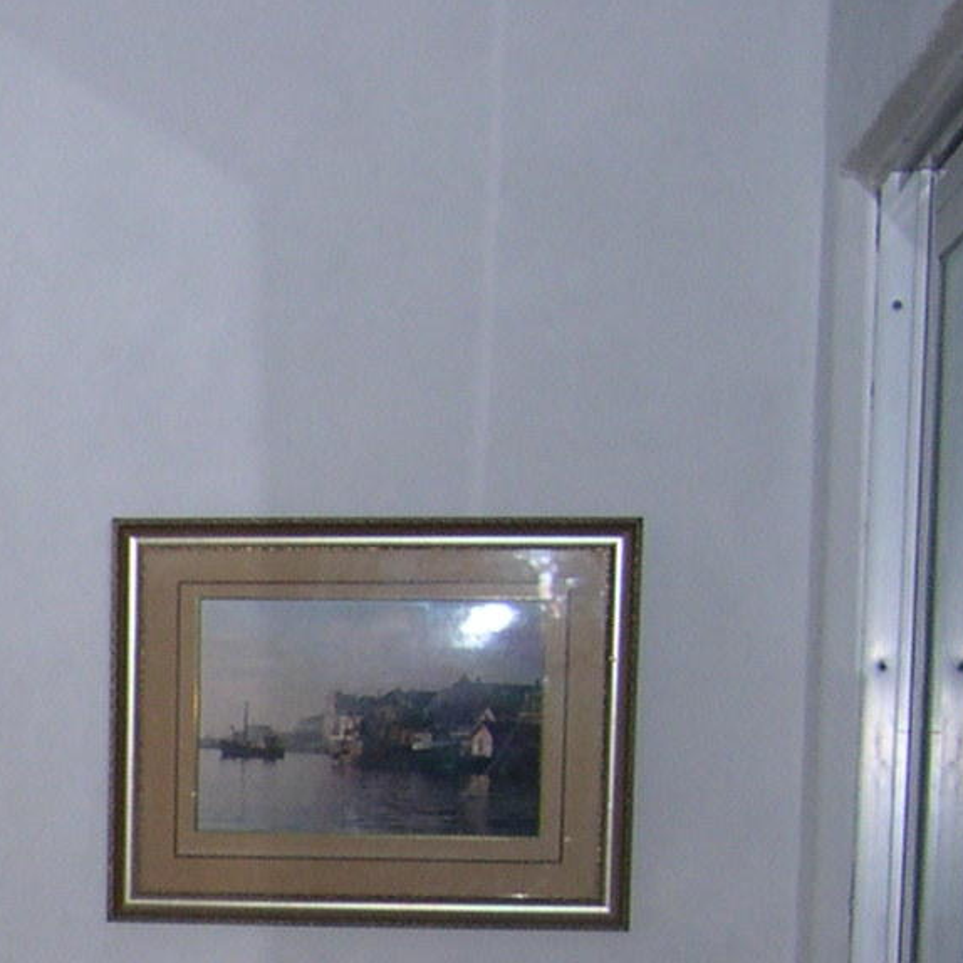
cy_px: 1305
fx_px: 4186
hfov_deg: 11.8
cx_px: -924
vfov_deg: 12.6
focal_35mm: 133
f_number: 2.8
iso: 100
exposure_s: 1/60
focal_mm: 8
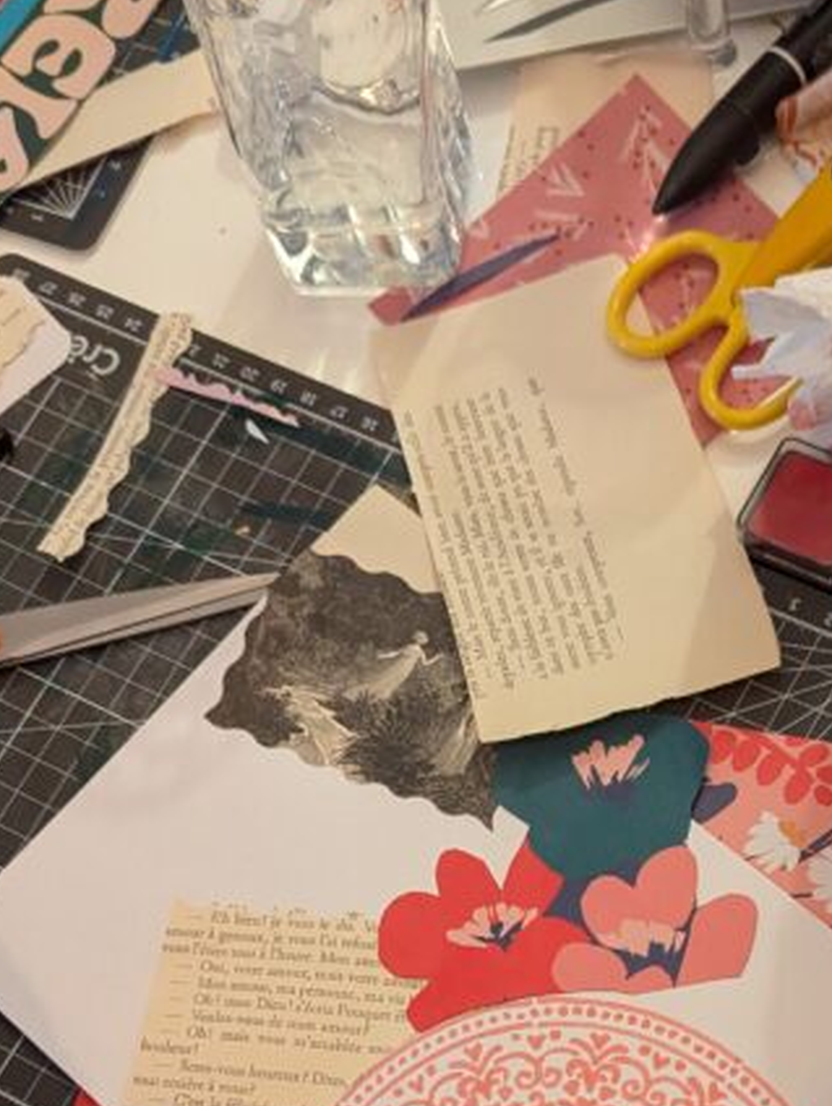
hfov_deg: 24.9
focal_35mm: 58
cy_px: 1015
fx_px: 1855
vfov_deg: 31.5
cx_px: 653
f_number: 1.85
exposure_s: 1/108
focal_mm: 6.81
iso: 1963
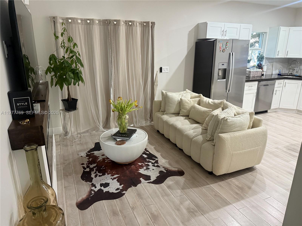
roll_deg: +0.4
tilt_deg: -16.5
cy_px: 113
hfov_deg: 71.6
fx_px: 209
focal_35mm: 24
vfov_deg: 56.8
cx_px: 151
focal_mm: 6.76
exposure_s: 1/60
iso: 400
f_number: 1.78
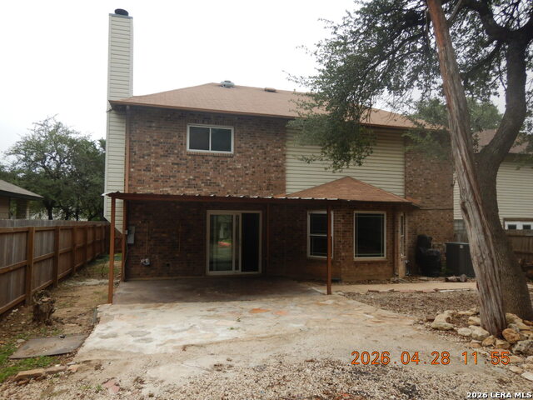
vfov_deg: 56.8
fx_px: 370
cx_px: 266
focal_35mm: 24
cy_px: 200
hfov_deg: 71.6
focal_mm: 4.3
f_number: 2.8
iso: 125
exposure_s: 1/800
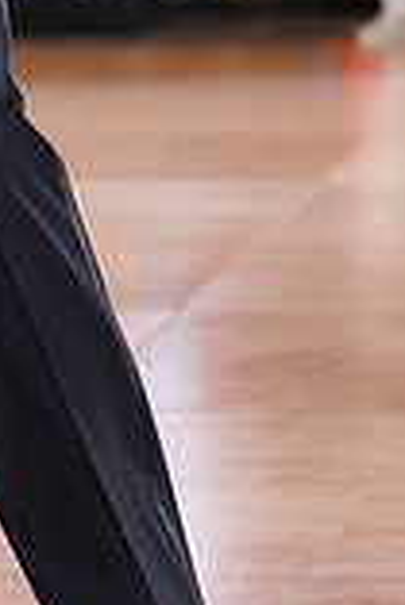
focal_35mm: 259
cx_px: -206
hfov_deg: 5.3
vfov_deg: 7.9
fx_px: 4361
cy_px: -77
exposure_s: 1/320
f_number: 2.8
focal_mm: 70
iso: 2500
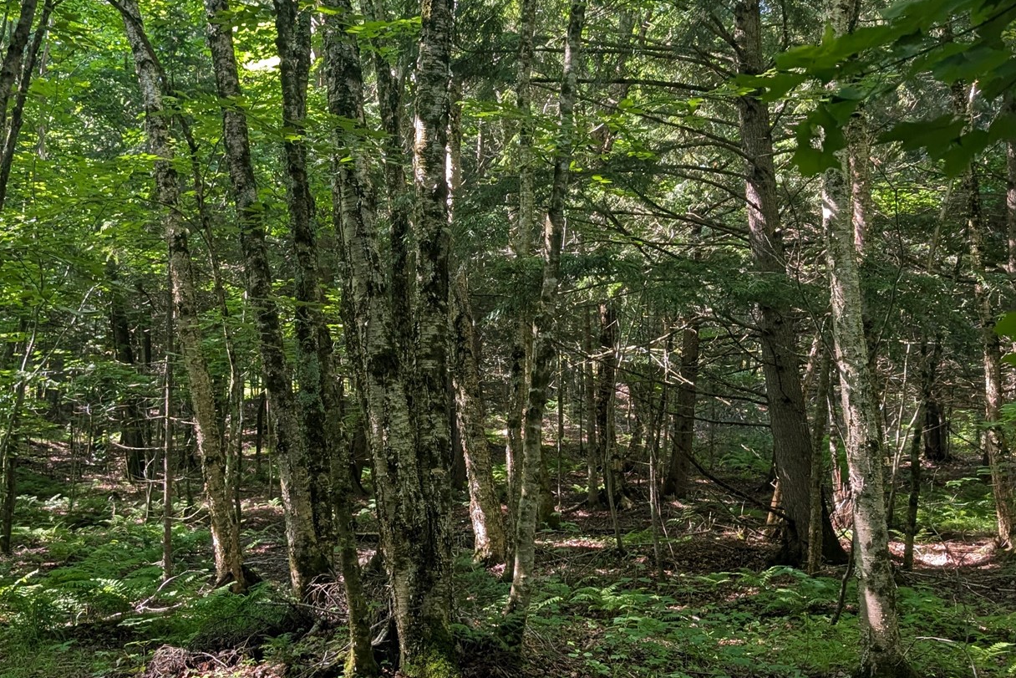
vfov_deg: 31.9
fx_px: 1185
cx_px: 399
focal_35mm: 42
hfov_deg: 46.1
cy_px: 292
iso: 172
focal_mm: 6.9
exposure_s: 1/254
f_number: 1.68
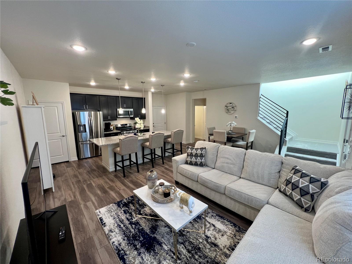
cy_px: 132
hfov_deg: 106.2
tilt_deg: -8.0
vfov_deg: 89.9
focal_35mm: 13
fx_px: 132
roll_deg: +0.3
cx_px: 176
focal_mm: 1.57
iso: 125
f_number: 1.8
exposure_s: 1/60
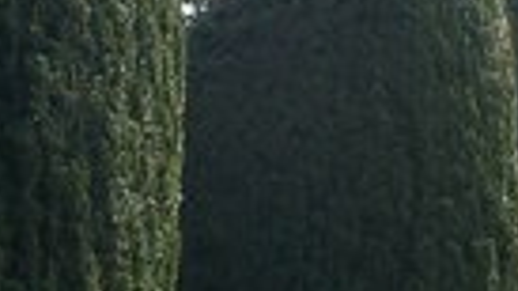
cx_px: 272
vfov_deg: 6.2
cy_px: 336
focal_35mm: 194
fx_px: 2664
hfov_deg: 11.1
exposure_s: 1/500
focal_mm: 6.3
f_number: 2.8
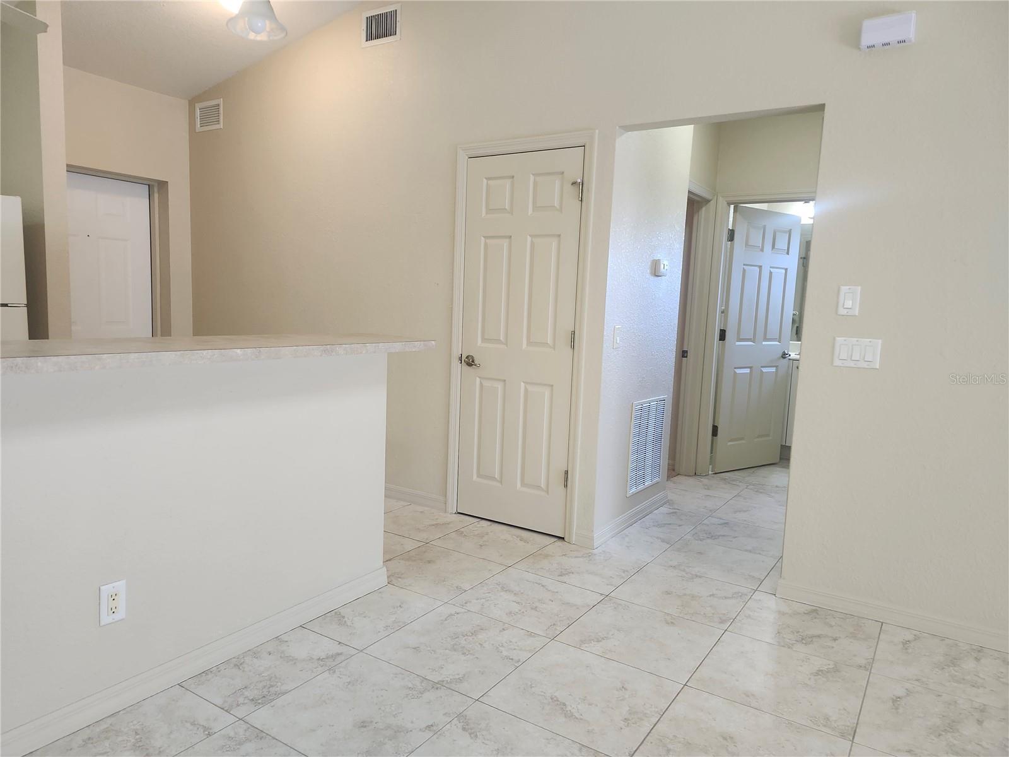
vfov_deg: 58.9
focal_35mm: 23
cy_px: 378
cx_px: 504
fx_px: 670
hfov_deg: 73.9
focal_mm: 5.54
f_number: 1.8
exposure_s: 1/120
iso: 320
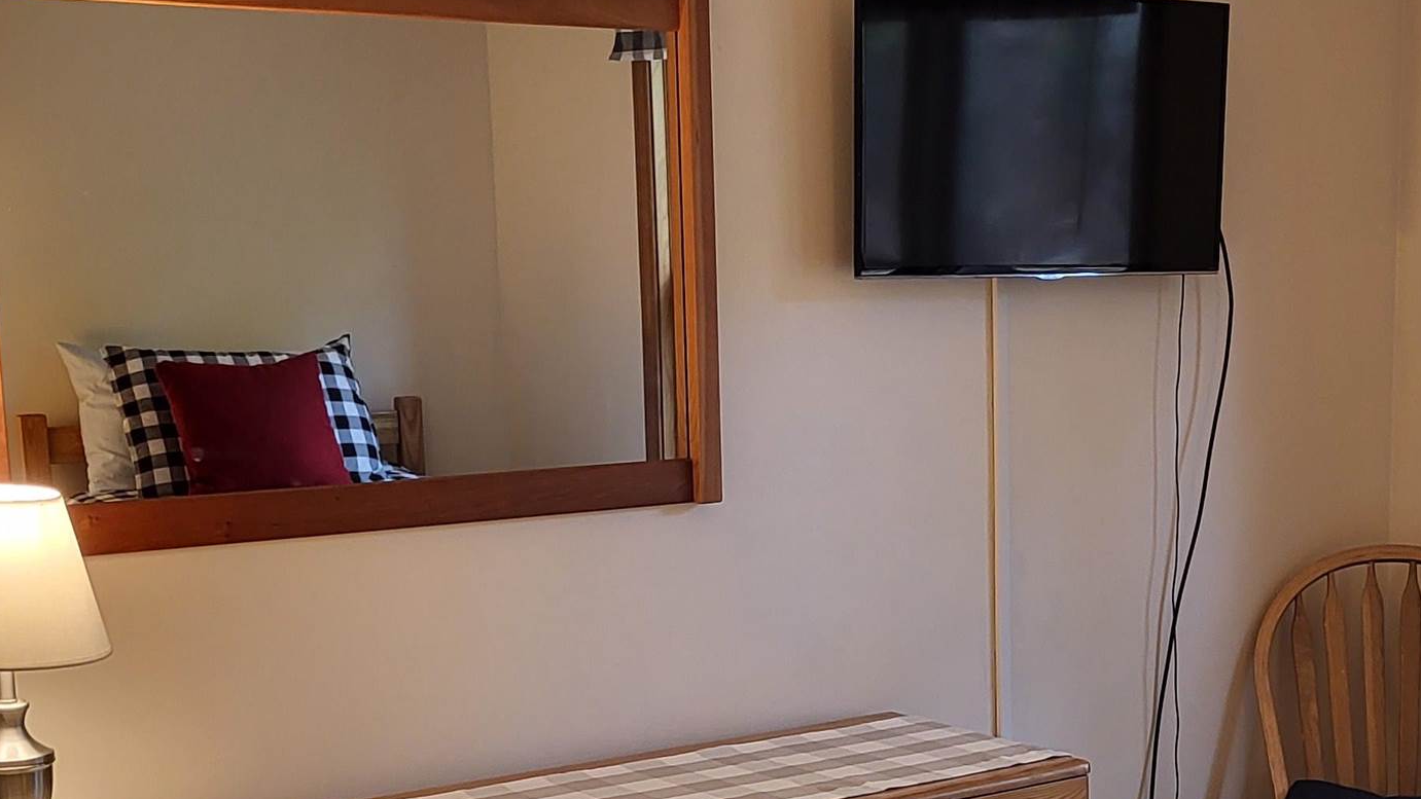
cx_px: 998
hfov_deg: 32.9
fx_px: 2374
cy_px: 780
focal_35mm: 63
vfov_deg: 18.7
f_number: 1.8
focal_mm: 5.4
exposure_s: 1/40
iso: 200
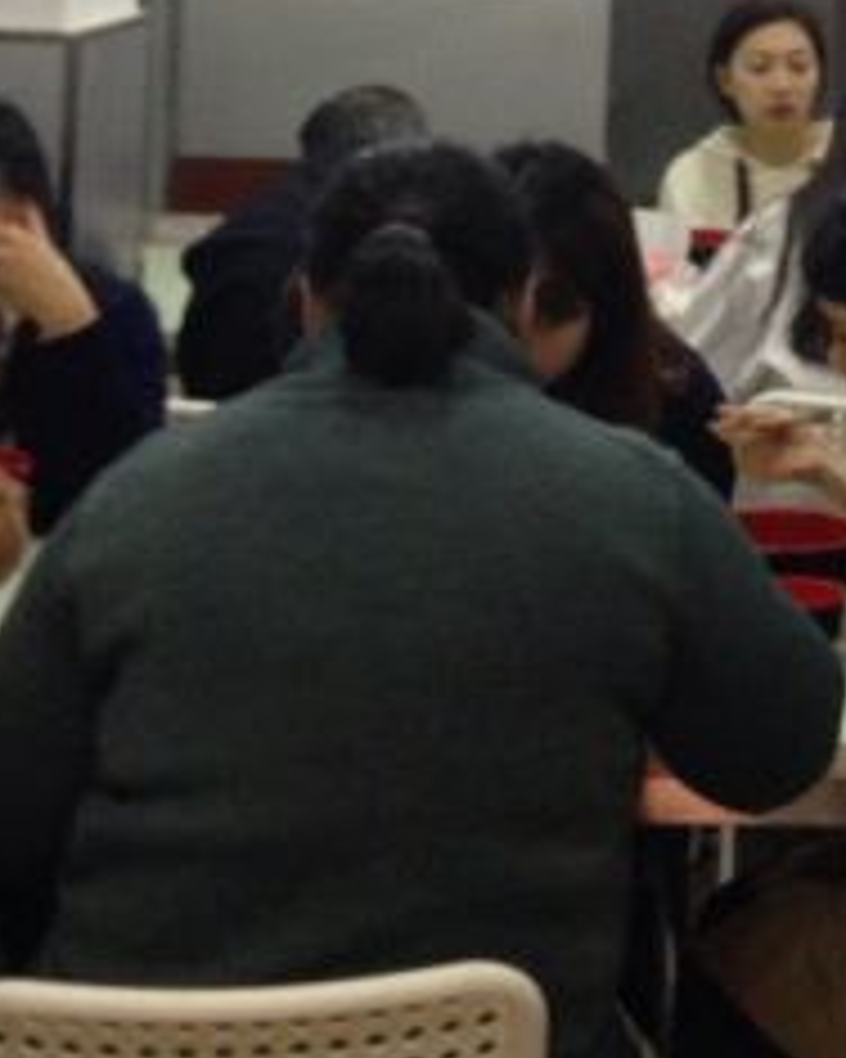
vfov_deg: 19.3
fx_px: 3005
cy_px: -29
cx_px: 927
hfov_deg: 15.6
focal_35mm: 96
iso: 200
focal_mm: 4.12
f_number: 2.4
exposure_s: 1/20
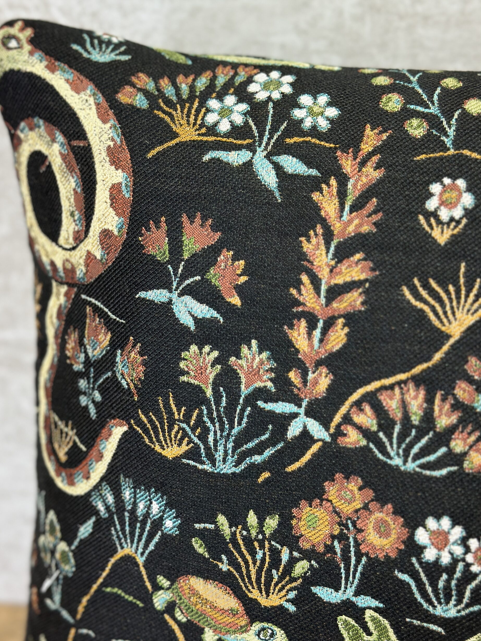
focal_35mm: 50
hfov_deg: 29.1
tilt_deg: -17.7
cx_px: 234
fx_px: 927
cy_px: 325
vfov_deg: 38.2
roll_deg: -0.3
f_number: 1.78
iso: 100
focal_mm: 6.86
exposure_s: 1/120
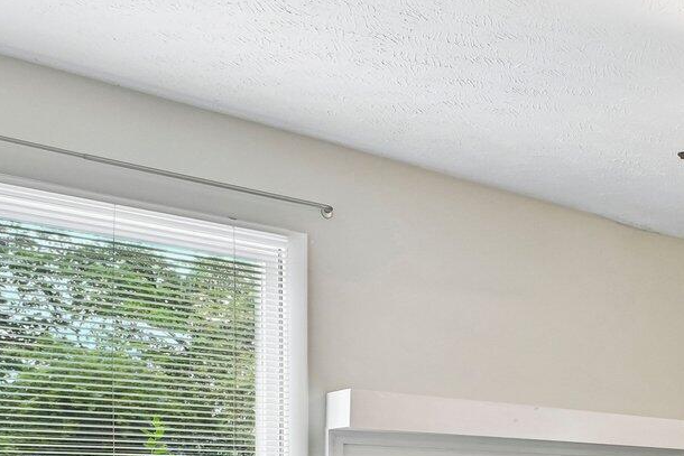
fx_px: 893
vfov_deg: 26.3
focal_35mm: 47
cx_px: 982
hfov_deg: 29.3
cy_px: 510
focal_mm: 14
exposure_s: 1/15
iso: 400
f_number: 8
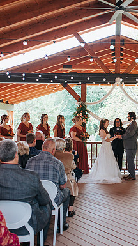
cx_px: 114
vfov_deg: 37.2
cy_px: 123
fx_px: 365
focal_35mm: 56
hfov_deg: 21.1
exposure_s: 1/125
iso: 160
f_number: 3.2
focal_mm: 35
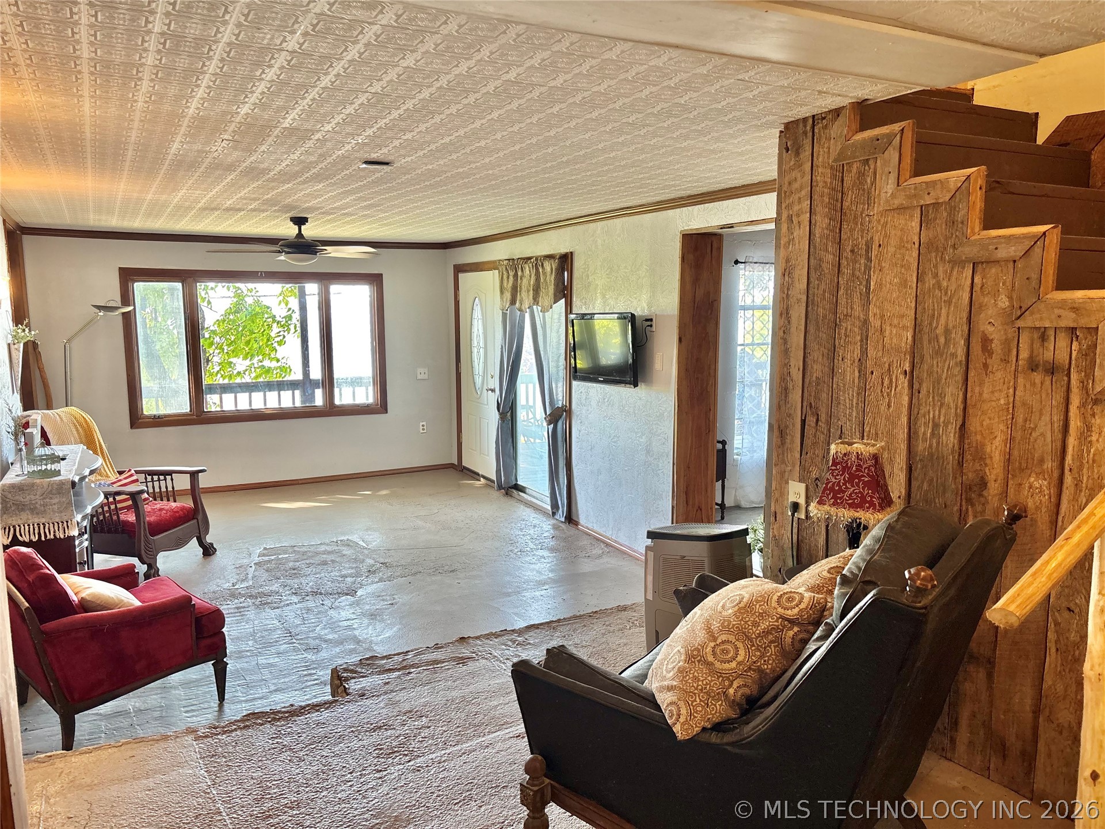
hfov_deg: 67.3
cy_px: 414
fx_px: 830
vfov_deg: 53.1
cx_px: 552
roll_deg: +0.6
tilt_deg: -7.6
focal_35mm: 26
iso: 125
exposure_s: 1/60
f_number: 1.6
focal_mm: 5.96
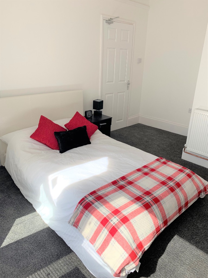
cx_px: 104
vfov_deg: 67.3
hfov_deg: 53.1
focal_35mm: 26
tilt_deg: -19.6
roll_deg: -1.6
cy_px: 139
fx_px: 208
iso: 25
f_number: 1.8
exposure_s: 1/399
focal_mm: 4.25
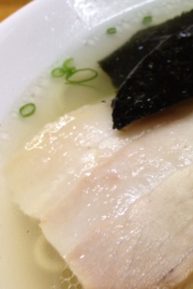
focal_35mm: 71
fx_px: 571
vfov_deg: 28.4
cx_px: 296
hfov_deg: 17.2
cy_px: 114
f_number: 2.4
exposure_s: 1/20
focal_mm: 4.13
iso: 80
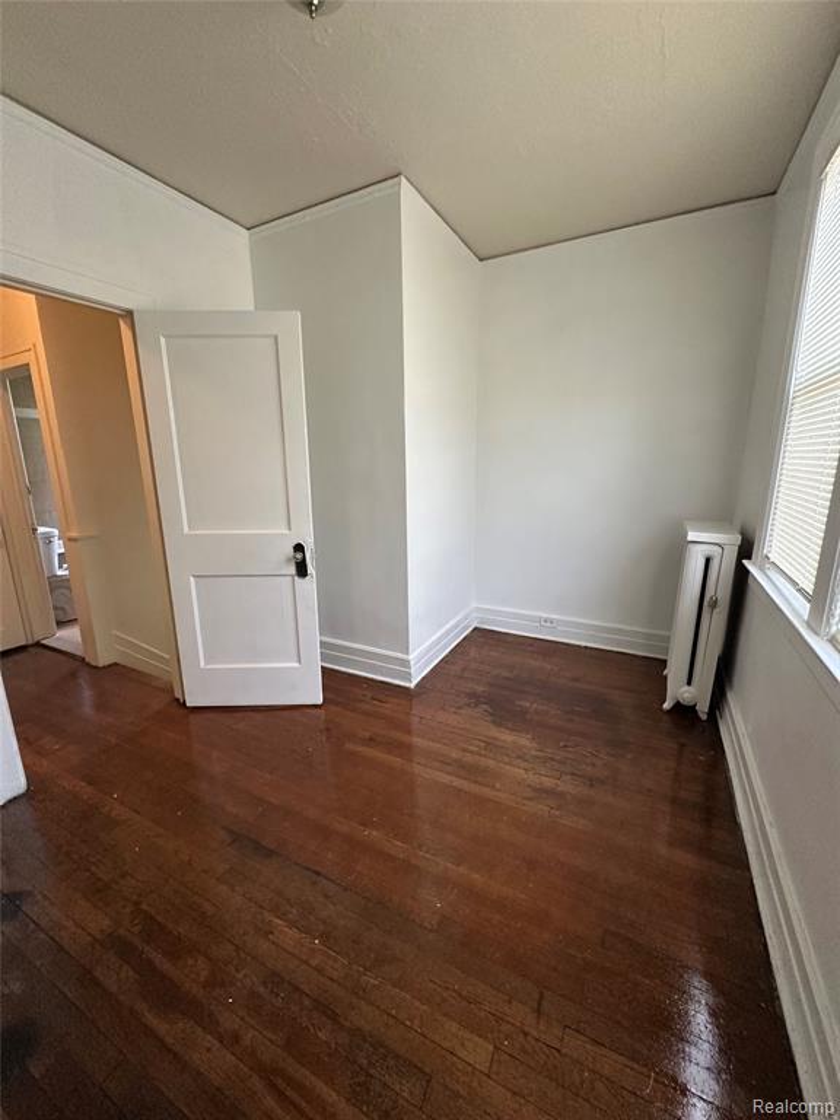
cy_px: 560
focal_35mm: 14
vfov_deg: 102.1
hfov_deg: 85.7
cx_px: 420
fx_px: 453
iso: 320
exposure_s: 1/74
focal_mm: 2.22
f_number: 2.2
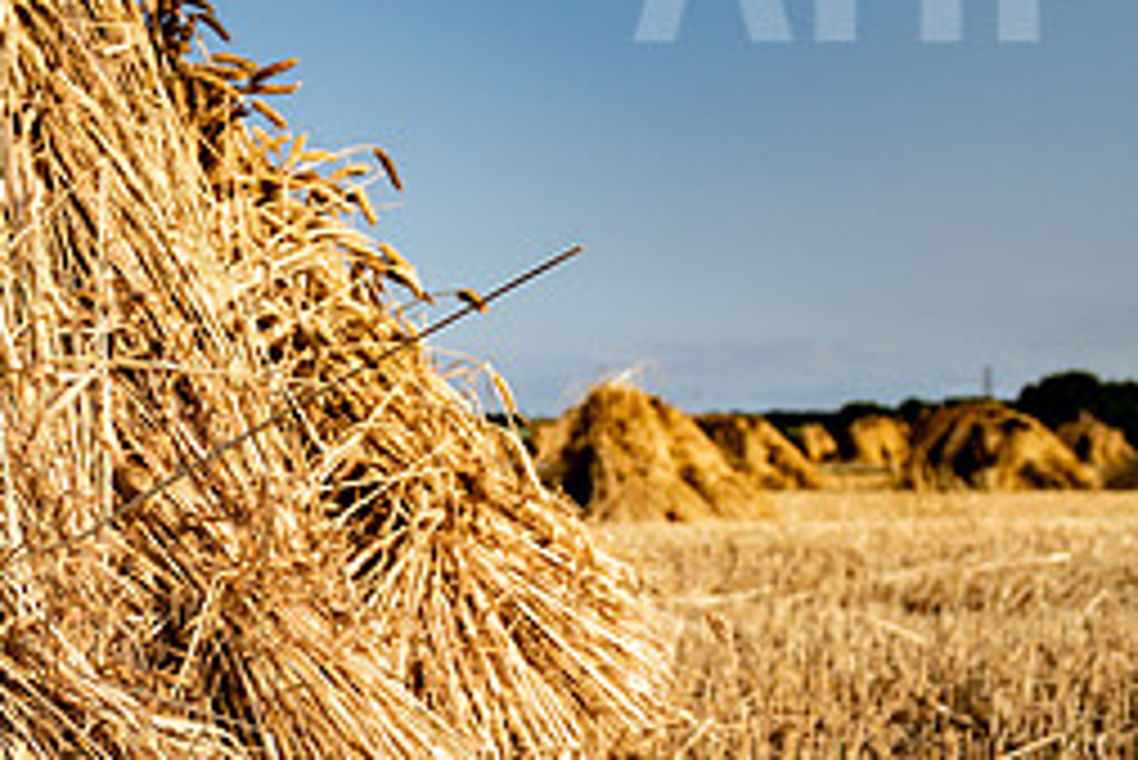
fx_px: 1740
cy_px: 488
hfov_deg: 33.4
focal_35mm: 55
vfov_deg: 24.6
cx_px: 22
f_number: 4
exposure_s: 1/2500
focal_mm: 24
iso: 64
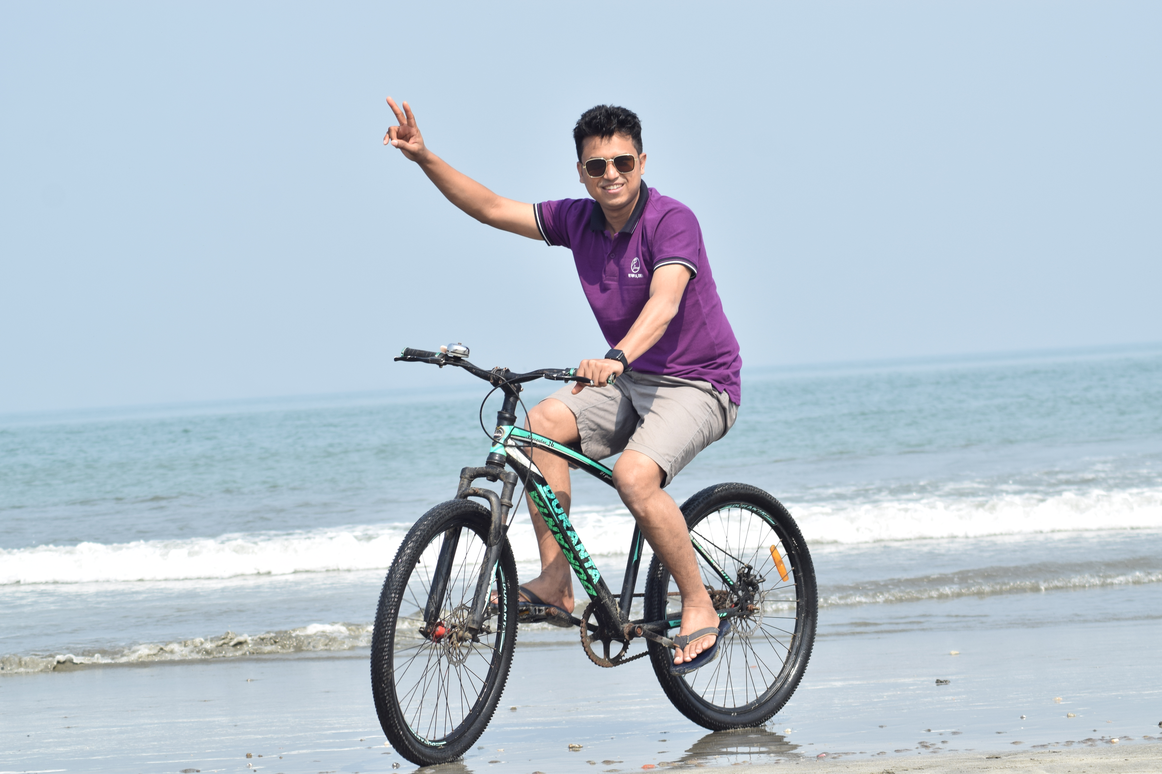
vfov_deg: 12.2
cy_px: 387
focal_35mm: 112
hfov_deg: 18.2
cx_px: 581
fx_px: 3631
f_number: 13
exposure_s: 1/400
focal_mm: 75
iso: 200
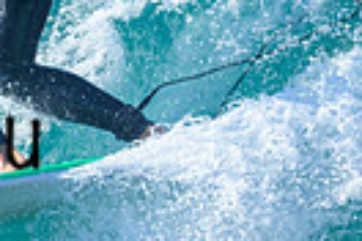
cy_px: 105
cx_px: -250
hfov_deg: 0.6
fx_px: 35383
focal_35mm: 3519
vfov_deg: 0.4
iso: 560
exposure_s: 1/2500
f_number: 6.3
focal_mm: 800
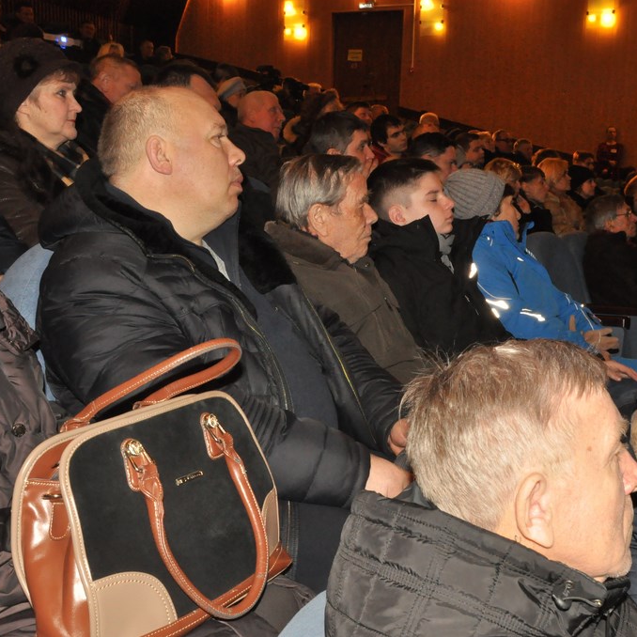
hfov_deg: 33.8
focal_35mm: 50
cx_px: 406
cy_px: 318
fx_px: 1041
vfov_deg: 34.0
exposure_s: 1/30
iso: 1600
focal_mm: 26
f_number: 14
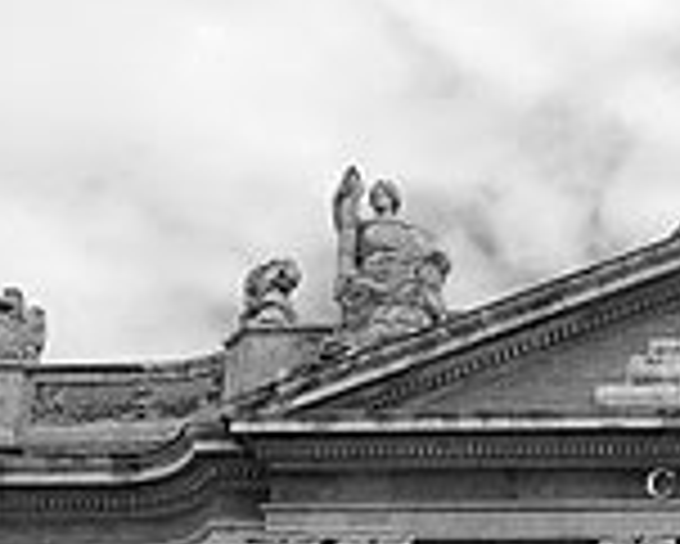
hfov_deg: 14.6
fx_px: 2537
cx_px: 883
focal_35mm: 126
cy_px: 557
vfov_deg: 12.1
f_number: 9
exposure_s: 1/320
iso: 200
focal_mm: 30
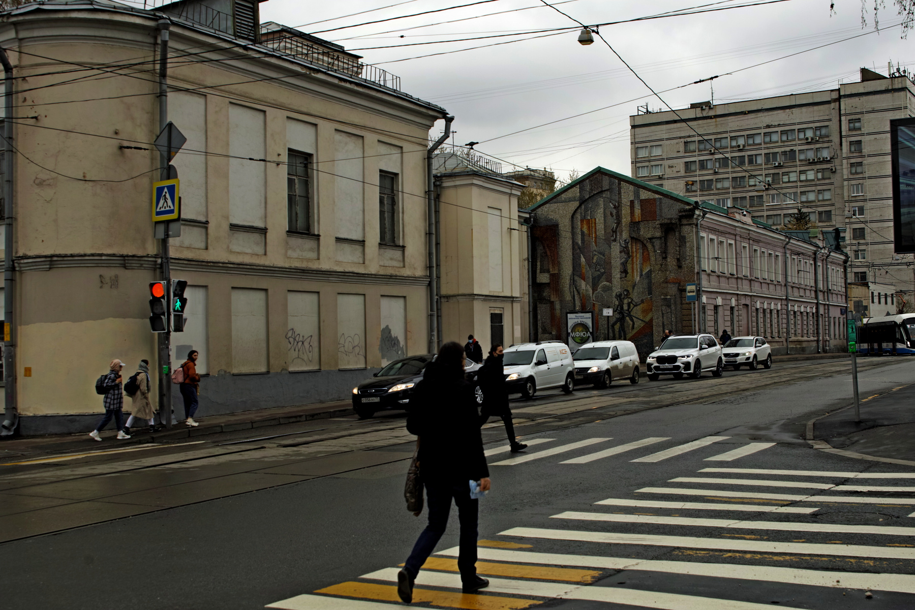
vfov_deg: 31.9
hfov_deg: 46.4
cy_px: 305
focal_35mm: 42
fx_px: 1067
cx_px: 458
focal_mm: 28
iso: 100
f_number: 5.6
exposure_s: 1/200
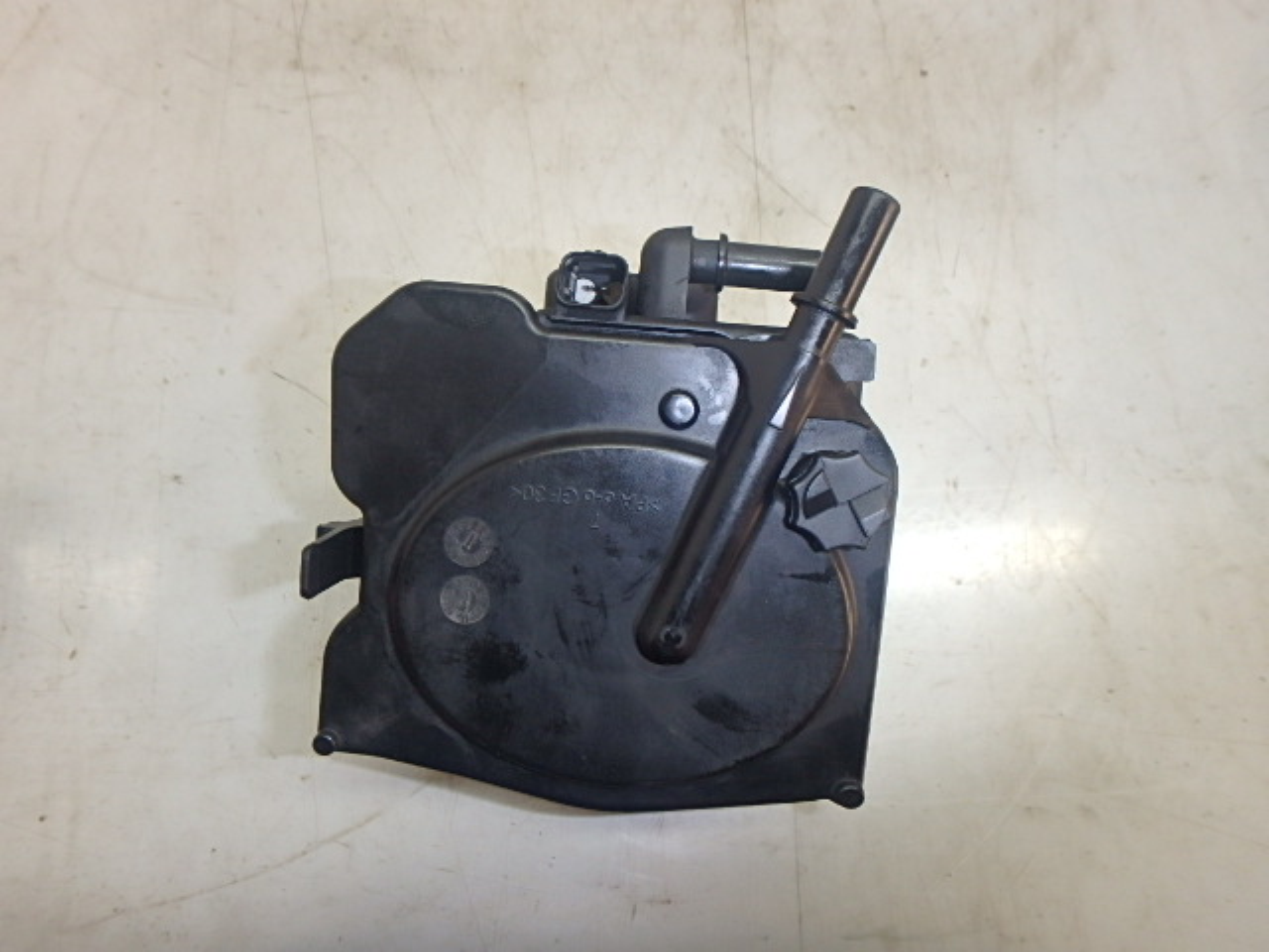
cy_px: 476
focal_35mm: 21
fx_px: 770
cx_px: 634
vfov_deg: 63.4
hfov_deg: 79.0
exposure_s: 1/30
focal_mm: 3.7
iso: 200
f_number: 3.5
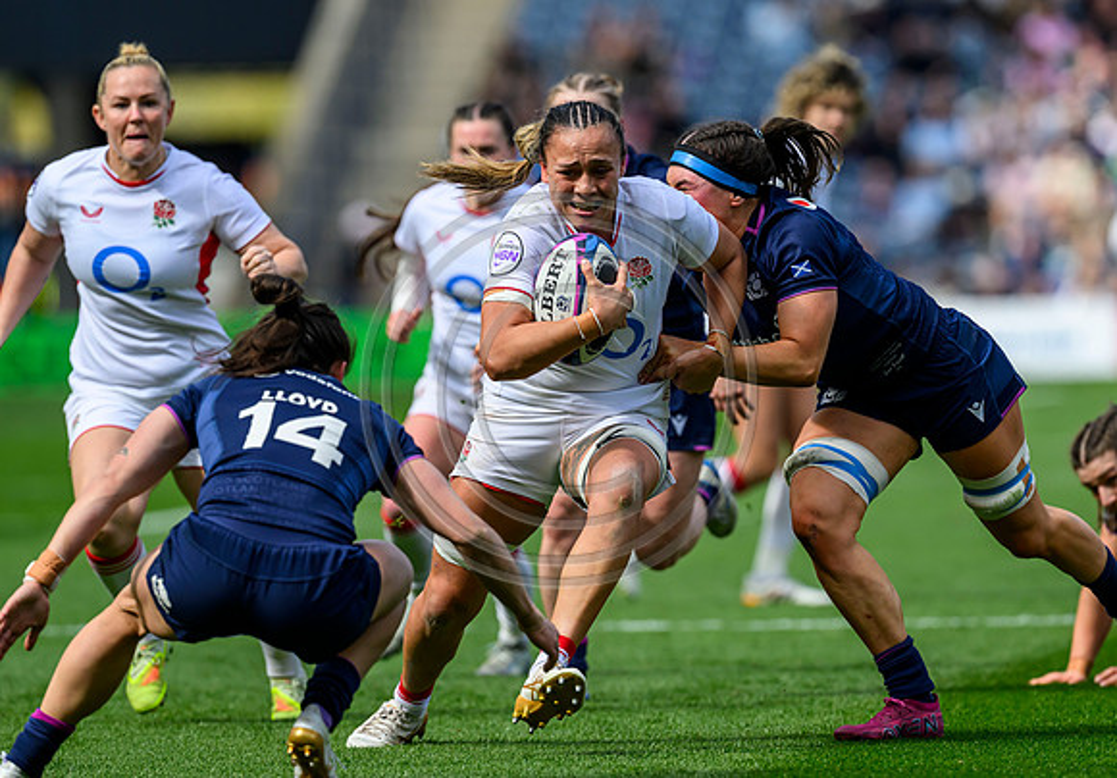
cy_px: 327
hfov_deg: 4.3
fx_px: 15043
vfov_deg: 3.0
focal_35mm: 478
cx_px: 586
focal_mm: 400
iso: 500
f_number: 4
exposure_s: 1/5000
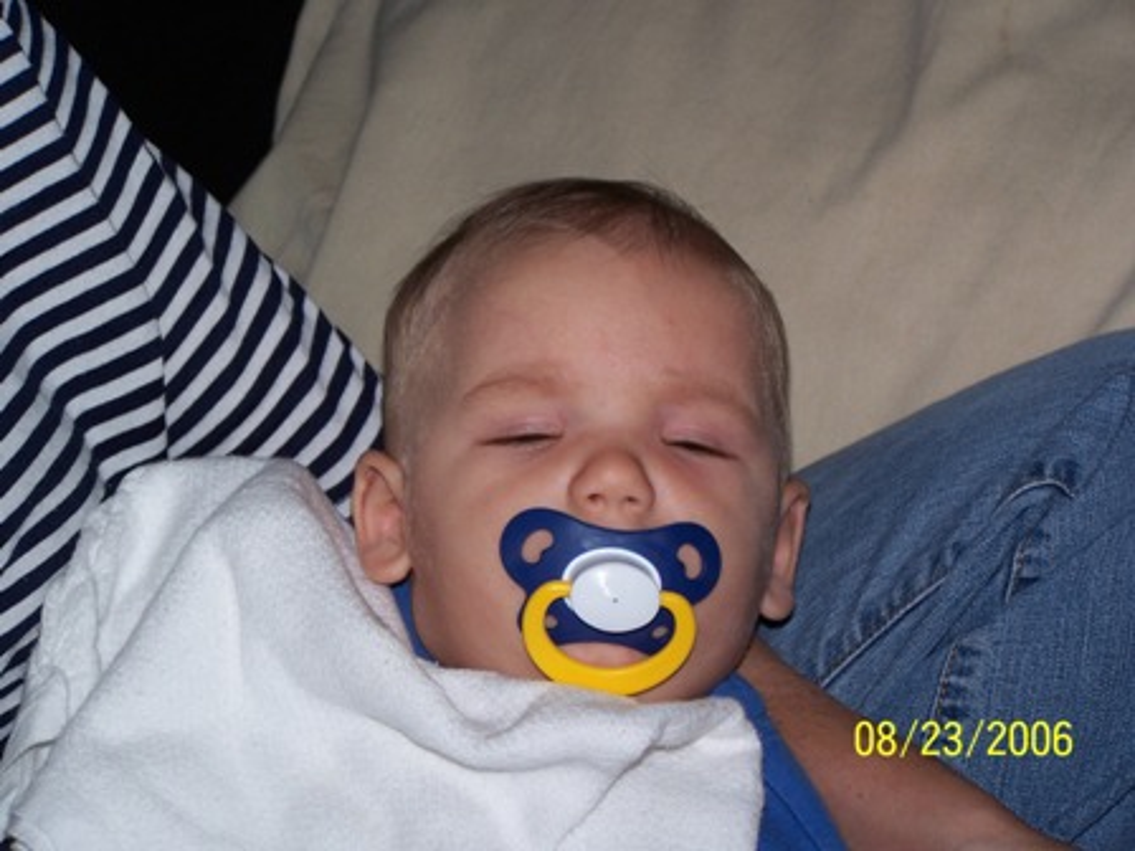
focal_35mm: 105
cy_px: 426
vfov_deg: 14.1
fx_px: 3443
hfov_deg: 18.7
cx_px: 568
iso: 80
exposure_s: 1/90
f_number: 3.2
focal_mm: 17.5
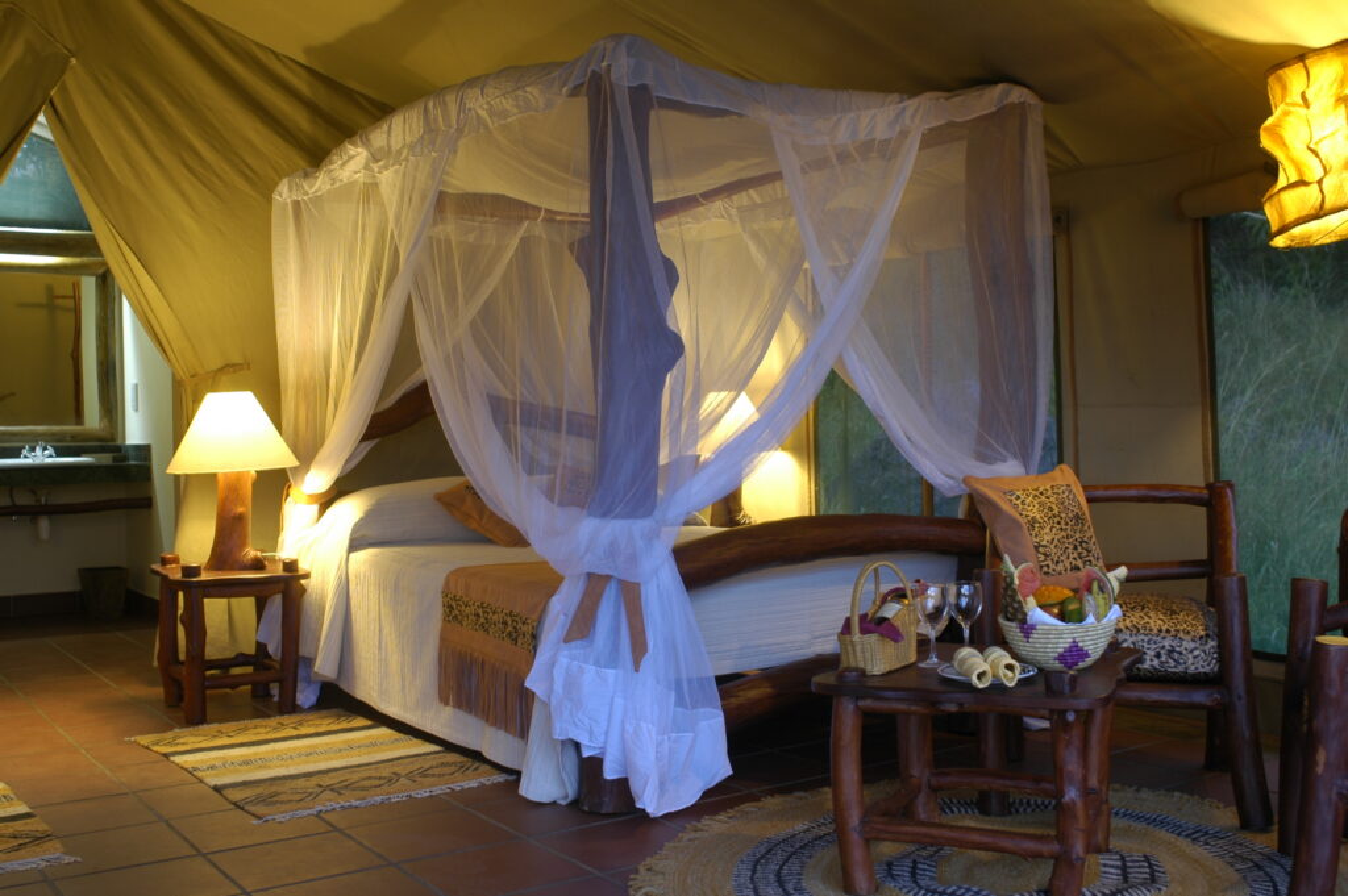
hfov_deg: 53.2
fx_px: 1347
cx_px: 674
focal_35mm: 36
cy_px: 448
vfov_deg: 36.8
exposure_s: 1/4
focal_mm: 24
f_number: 4
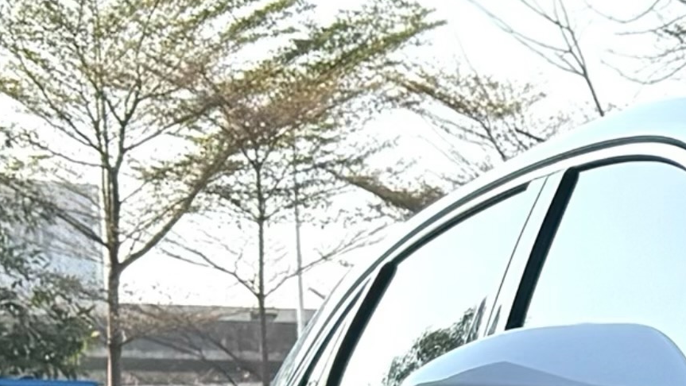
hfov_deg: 10.8
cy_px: 843
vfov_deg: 6.7
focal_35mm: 173
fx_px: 3148
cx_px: 1599
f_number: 1.78
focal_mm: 6.76
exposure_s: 1/1689
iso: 100
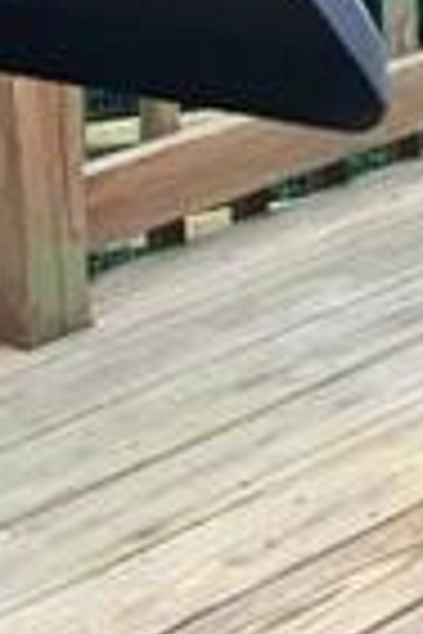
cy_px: -423
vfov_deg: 11.8
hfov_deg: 7.6
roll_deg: -0.5
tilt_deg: -6.5
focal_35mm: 164
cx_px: 1112
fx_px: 2890
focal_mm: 4.15
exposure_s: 1/120
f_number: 2.2
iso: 40
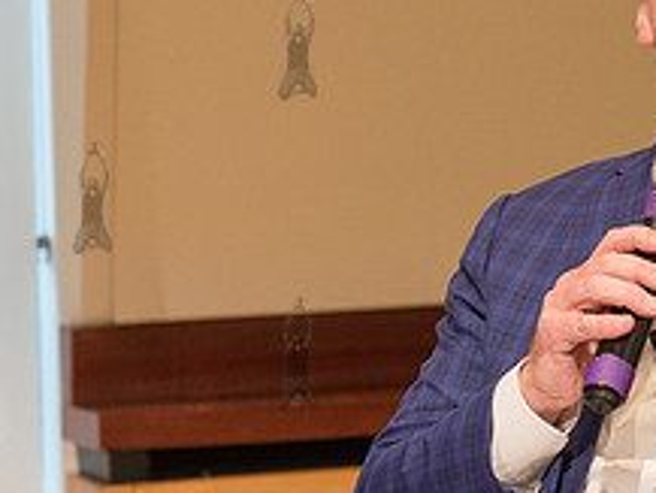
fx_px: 3906
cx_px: 712
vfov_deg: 7.2
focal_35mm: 206
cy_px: 103
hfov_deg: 9.5
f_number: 4
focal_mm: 66
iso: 2500
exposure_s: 1/250
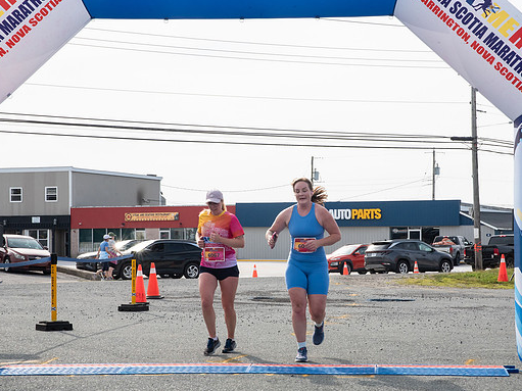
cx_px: 294
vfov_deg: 21.3
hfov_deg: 28.1
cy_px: 214
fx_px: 1040
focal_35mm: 69
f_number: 18
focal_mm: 56
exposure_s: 1/250
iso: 800
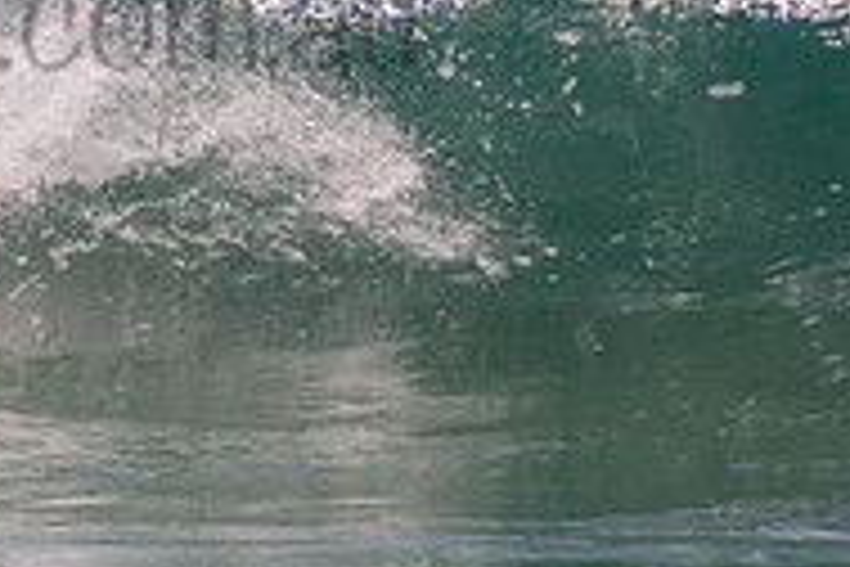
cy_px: -34
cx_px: -58
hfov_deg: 1.1
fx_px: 43370
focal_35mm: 1837
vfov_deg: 0.7
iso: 200
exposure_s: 1/1250
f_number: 5.6
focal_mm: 400
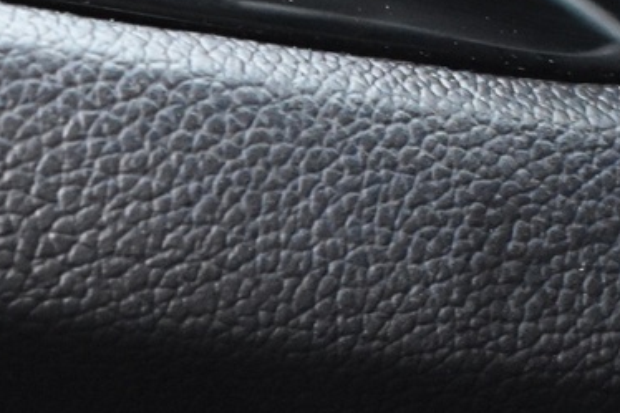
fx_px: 2685
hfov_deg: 13.0
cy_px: 698
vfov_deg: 8.5
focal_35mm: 156
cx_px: -2
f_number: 3.8
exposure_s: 1/5
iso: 3200
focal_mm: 24
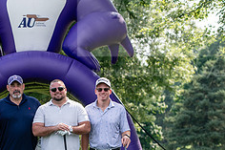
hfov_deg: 10.7
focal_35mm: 192
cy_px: 92
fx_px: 1199
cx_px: 49
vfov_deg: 7.1
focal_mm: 78
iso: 125
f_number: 3.5
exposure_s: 1/640
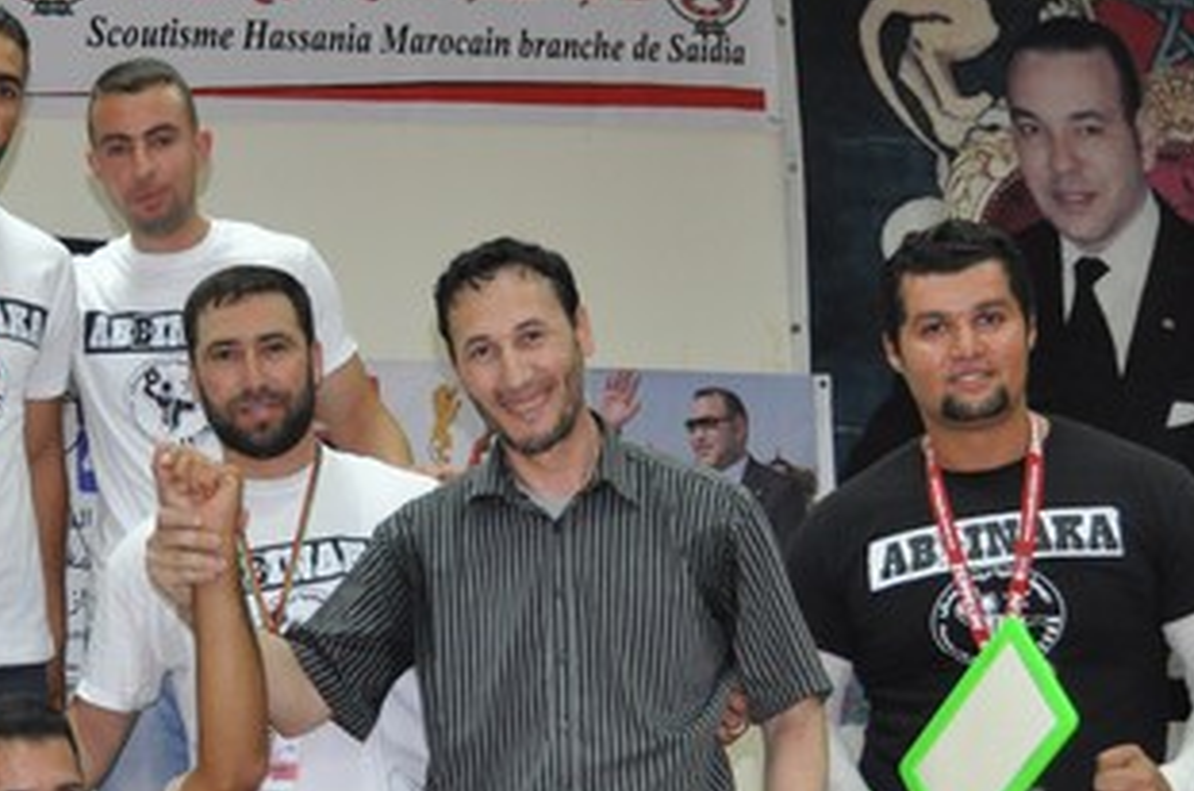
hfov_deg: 28.9
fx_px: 2251
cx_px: 192
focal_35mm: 68
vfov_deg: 19.8
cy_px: 543
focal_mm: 22
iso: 800
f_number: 3.5
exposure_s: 1/60
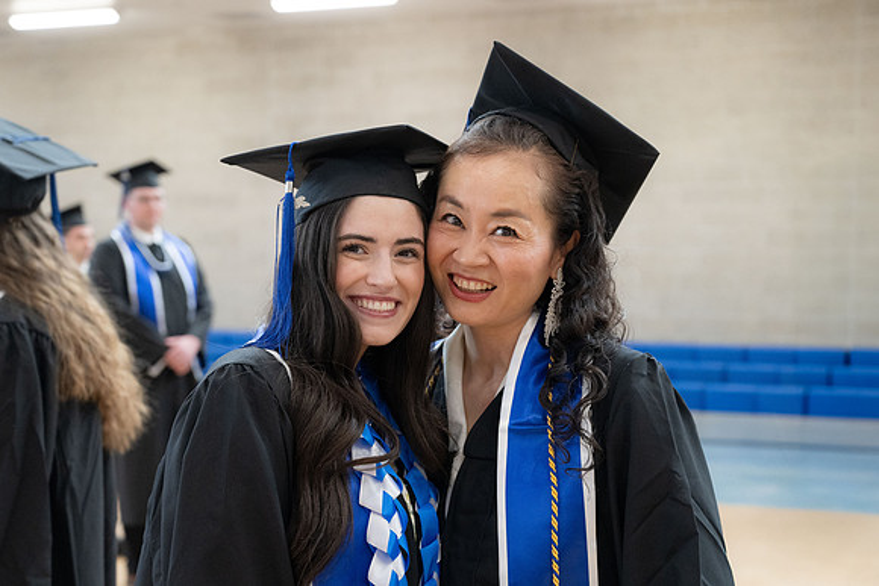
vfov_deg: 20.8
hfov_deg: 30.8
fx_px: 1598
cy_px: 310
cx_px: 430
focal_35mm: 65
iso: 2000
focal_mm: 58
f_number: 4
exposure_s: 1/200
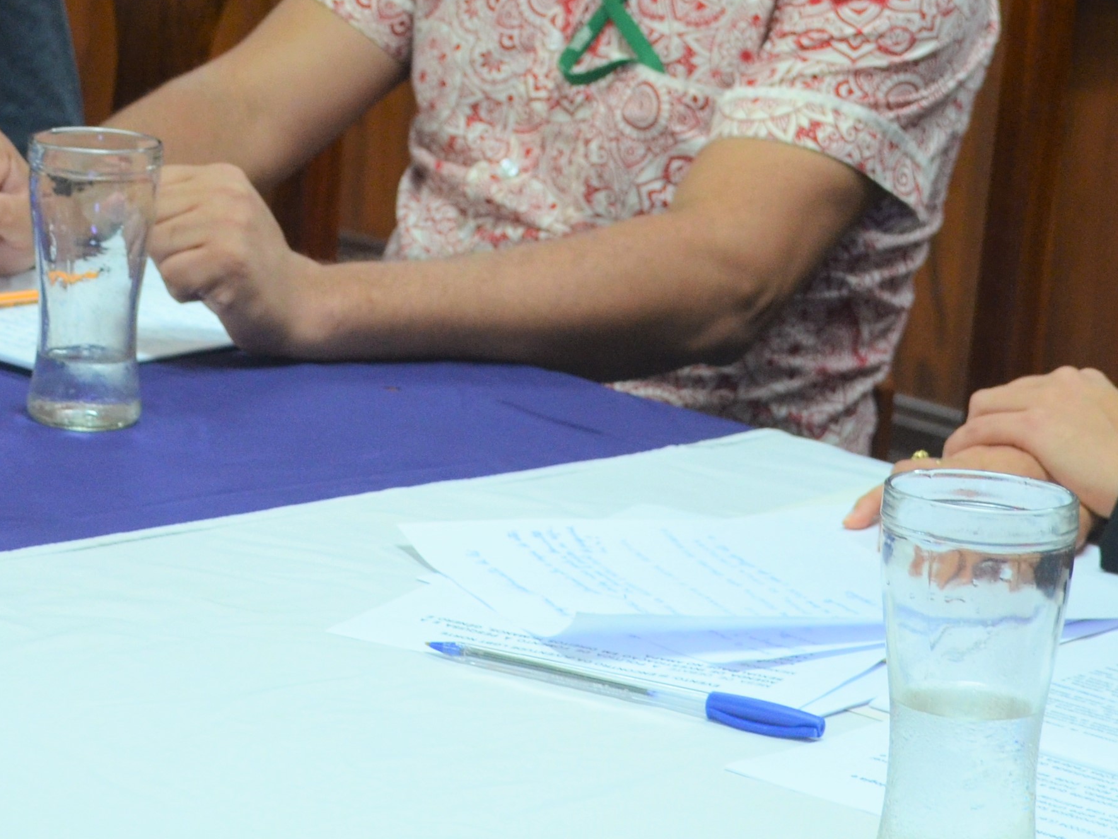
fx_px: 4134
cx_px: 422
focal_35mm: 128
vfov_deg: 11.4
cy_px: -130
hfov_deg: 15.4
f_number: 4.8
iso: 800
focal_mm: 32
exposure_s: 1/50
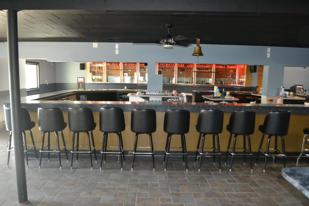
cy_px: 103
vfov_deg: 47.9
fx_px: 232
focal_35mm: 27
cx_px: 154
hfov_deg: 67.4
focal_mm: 18
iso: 3200
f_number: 3.5
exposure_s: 1/60
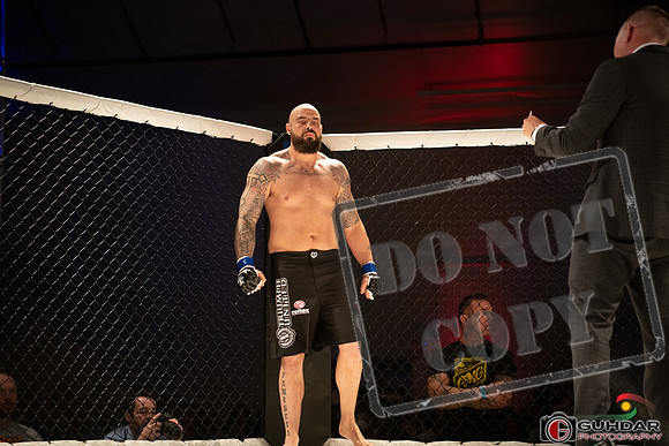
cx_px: 334
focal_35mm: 73
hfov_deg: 27.5
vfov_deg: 18.6
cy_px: 223
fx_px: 1365
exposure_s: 1/1000
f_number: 2.8
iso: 2200
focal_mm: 70
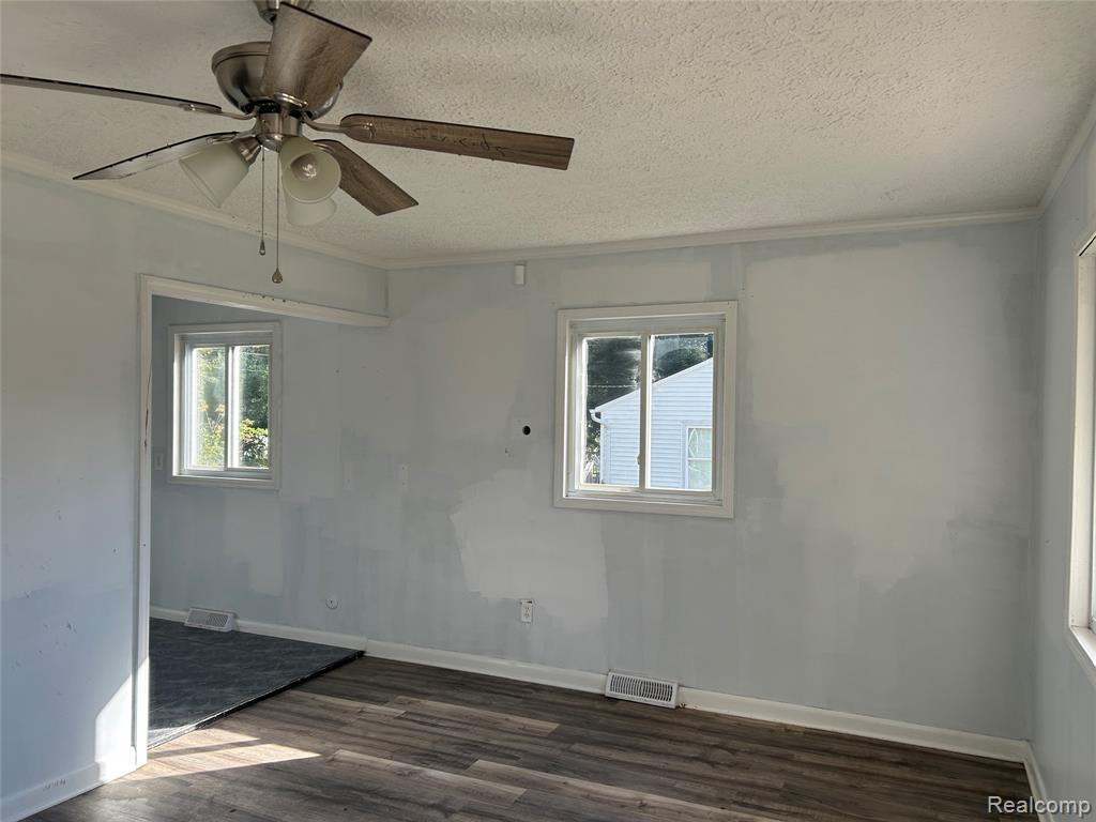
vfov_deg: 53.1
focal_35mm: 26
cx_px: 548
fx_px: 823
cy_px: 411
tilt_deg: -1.7
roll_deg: -0.8
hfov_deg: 67.3
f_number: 1.5
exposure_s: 1/528
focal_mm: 5.7
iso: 50
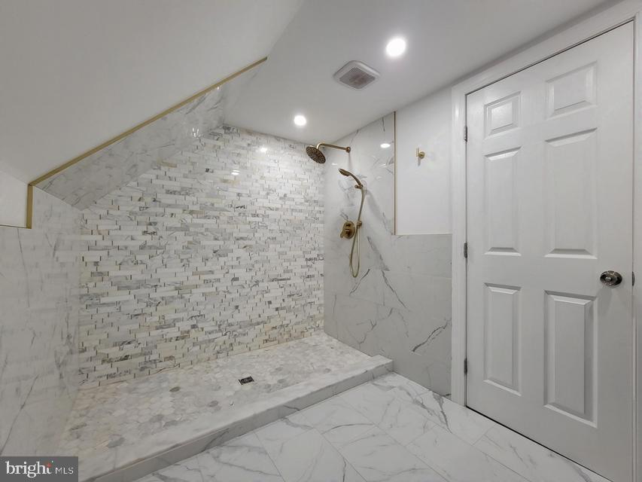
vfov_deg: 89.9
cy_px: 241
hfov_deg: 106.2
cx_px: 321
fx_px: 241
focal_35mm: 13
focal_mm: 2.2
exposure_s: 1/60.2
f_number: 2.2
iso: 125
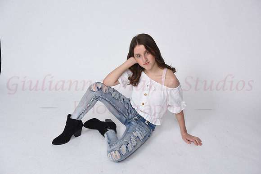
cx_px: 130
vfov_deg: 33.4
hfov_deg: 48.4
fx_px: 290
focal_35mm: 40
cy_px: 87
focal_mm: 40
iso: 160
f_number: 9
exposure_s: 1/125
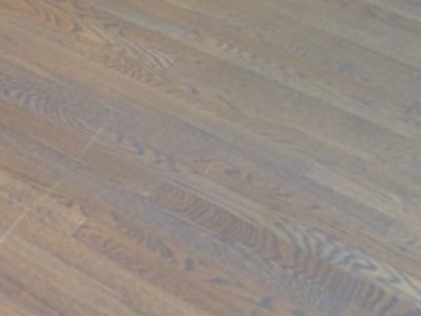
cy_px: 142
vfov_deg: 16.8
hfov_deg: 20.2
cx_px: -142
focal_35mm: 88
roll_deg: -2.0
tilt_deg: -41.5
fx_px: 1070
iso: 50
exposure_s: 1/60
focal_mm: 3.3
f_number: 2.4
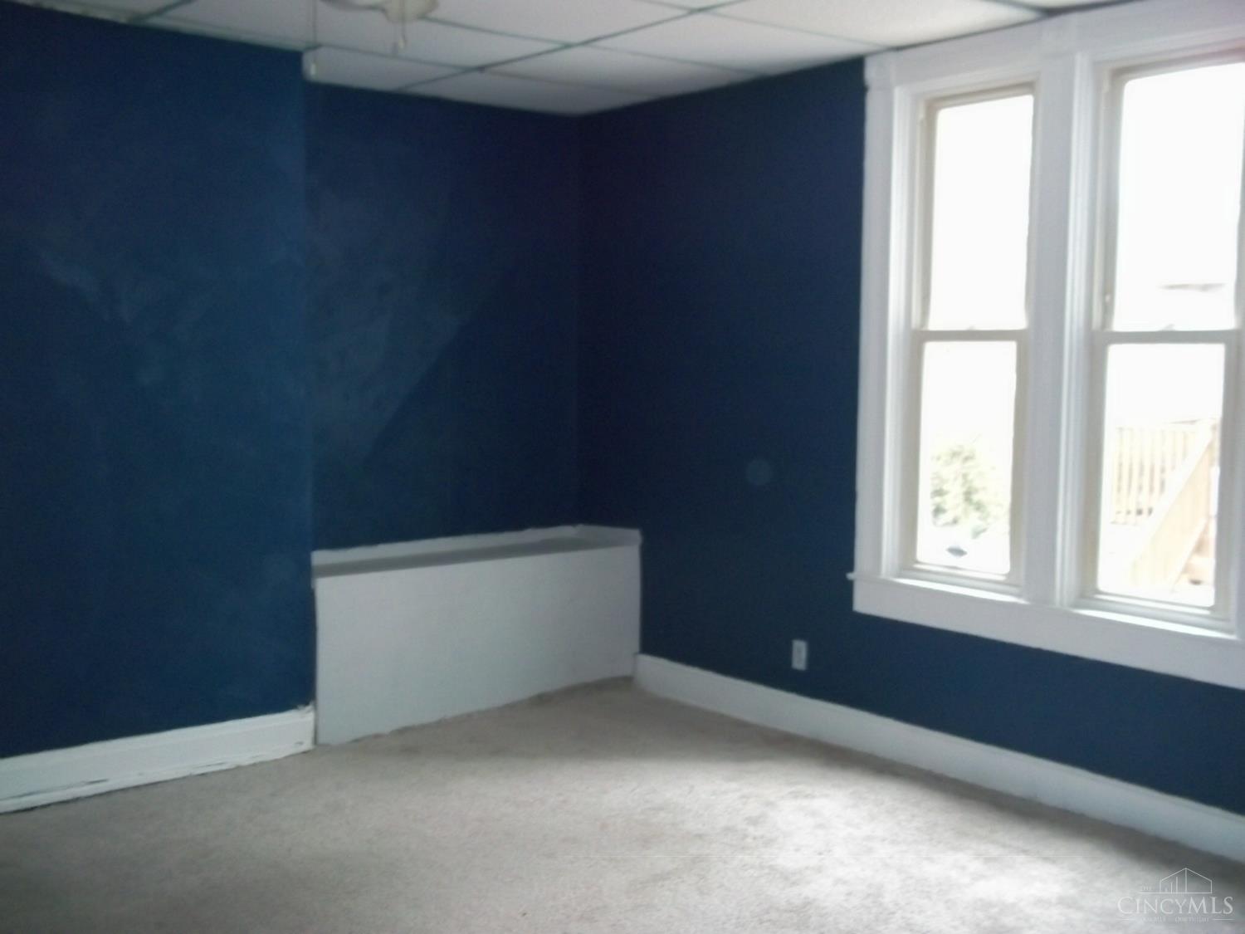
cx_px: 622
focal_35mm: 36
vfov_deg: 39.7
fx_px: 1295
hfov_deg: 51.4
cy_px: 467
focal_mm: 6.5
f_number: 3.1
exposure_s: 1/30
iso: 320
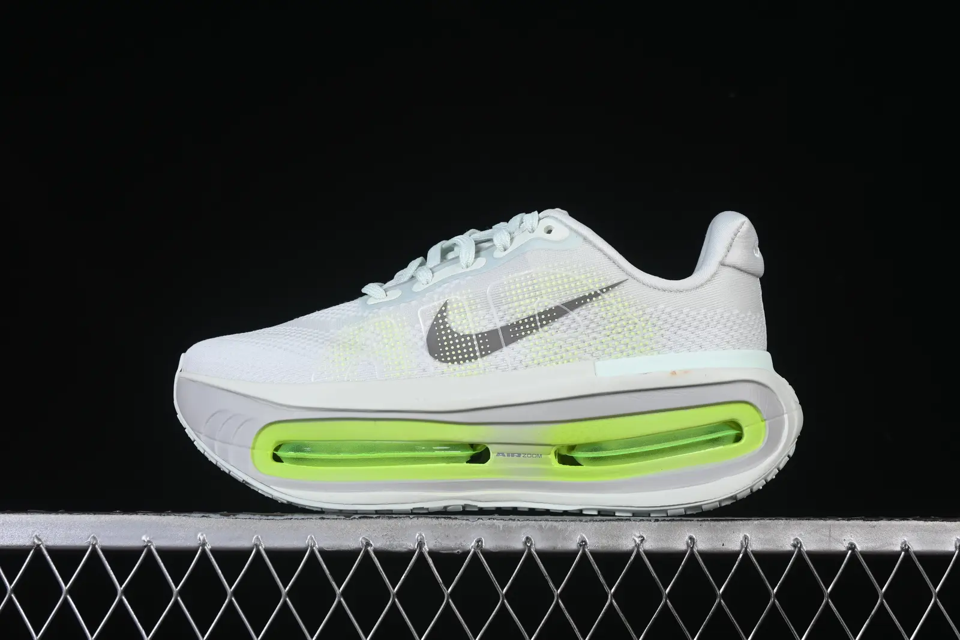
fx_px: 2000
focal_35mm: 75
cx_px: 480
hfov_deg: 27.0
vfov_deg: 18.2
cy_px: 320
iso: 160
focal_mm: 50
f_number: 9
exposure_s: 1/80
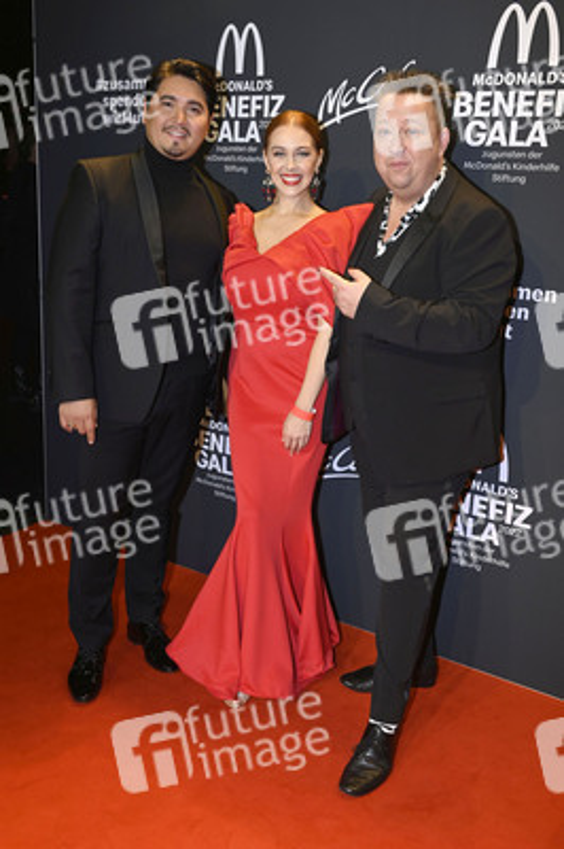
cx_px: 282
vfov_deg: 54.5
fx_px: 824
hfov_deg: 37.8
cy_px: 424
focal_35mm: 35
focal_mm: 35
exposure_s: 1/60
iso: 500
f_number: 6.3
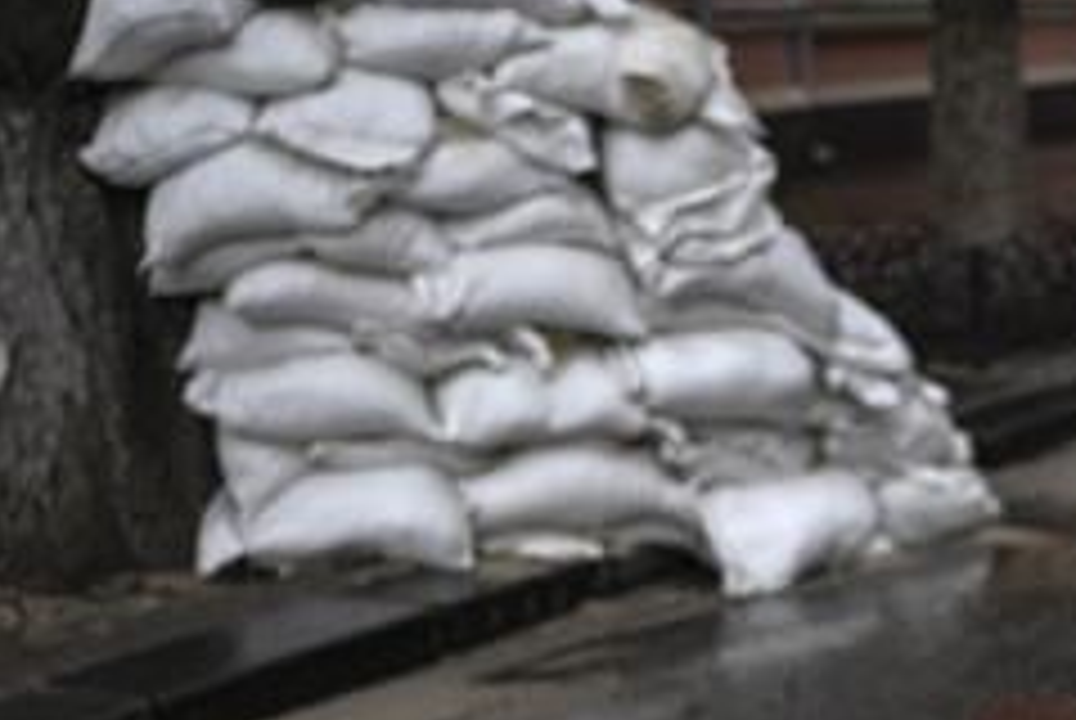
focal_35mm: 95
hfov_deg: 21.0
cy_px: 659
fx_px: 2843
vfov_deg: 14.3
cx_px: 950
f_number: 1.8
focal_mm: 35
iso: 100
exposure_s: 1/250
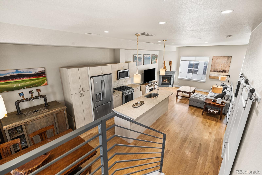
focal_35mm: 16
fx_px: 116
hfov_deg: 96.7
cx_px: 131
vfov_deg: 73.8
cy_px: 88
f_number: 8
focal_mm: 16
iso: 200
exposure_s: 1/60
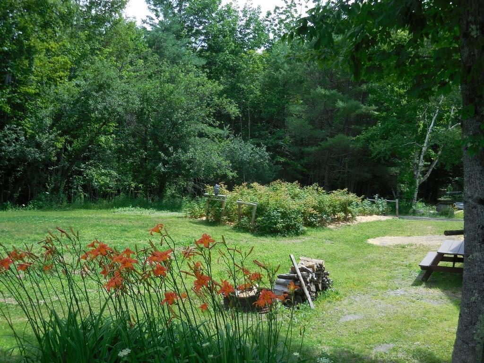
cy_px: 182
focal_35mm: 45
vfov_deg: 32.2
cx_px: 242
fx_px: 629
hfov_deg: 42.1
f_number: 4.2
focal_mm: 8.1
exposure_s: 1/400
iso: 125
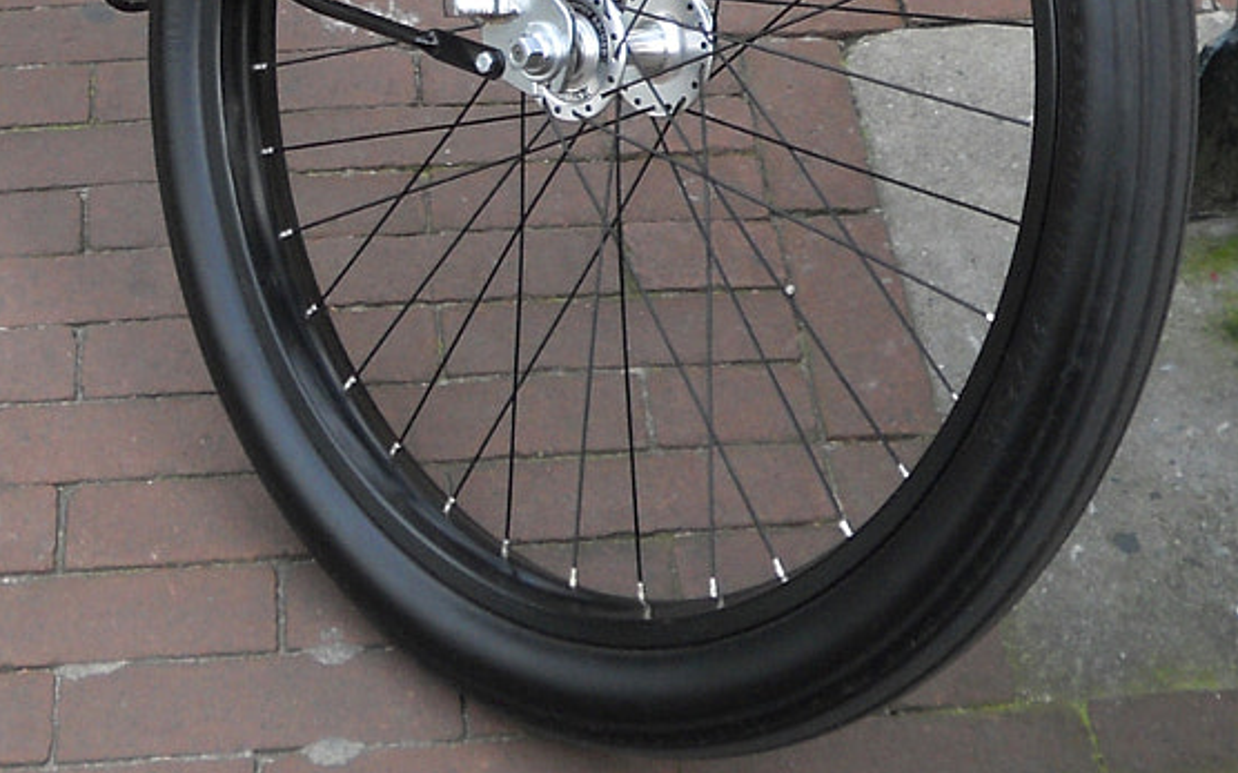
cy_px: -508
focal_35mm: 116
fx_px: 3912
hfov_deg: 18.0
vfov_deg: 10.7
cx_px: 492
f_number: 3.9
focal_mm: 6.9
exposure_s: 1/80
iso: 80
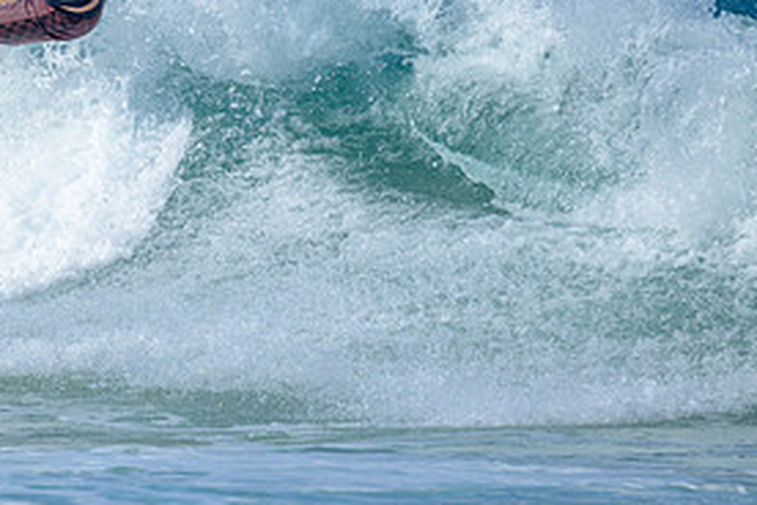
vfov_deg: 0.8
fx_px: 35303
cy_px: 119
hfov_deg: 1.2
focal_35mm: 1679
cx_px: 140
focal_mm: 800
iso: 250
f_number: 6.3
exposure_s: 1/2500
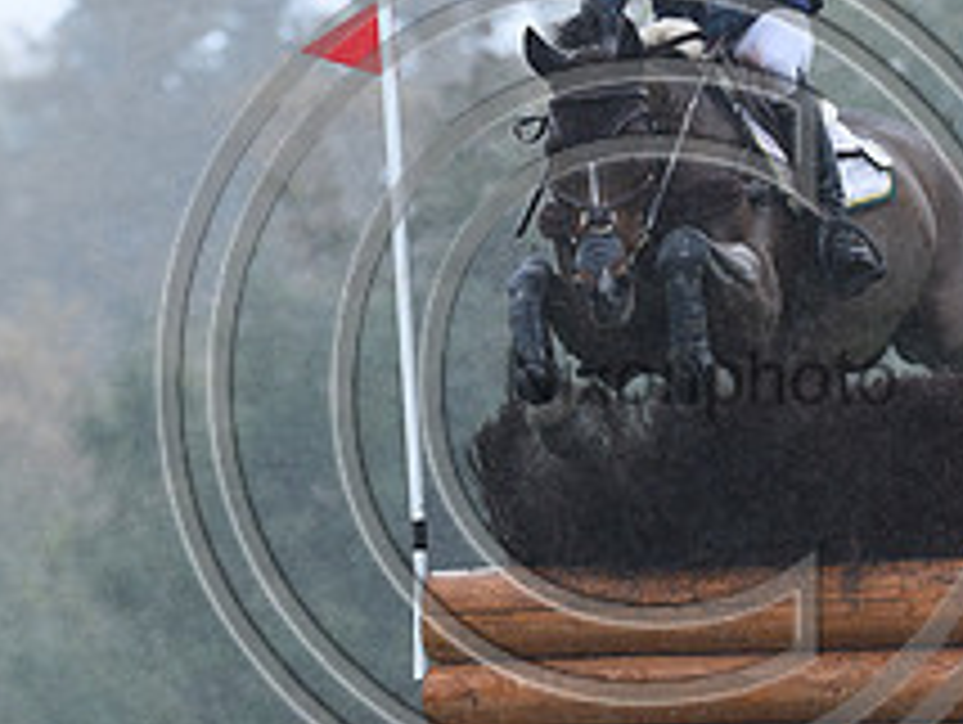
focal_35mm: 676
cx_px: 572
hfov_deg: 2.9
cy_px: 319
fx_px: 18827
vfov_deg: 2.2
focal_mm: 260
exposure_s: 1/1000
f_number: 5.6
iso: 1100
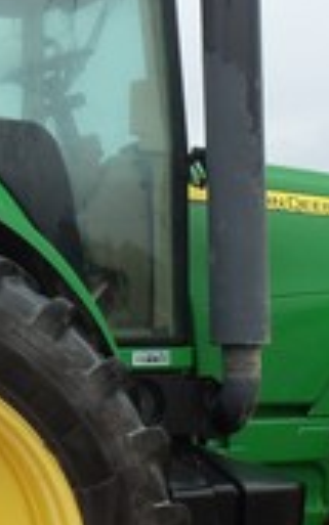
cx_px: 89
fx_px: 1405
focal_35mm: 98
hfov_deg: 13.3
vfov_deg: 21.1
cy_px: 350
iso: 80
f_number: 3.4
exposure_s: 1/60
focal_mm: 5.2
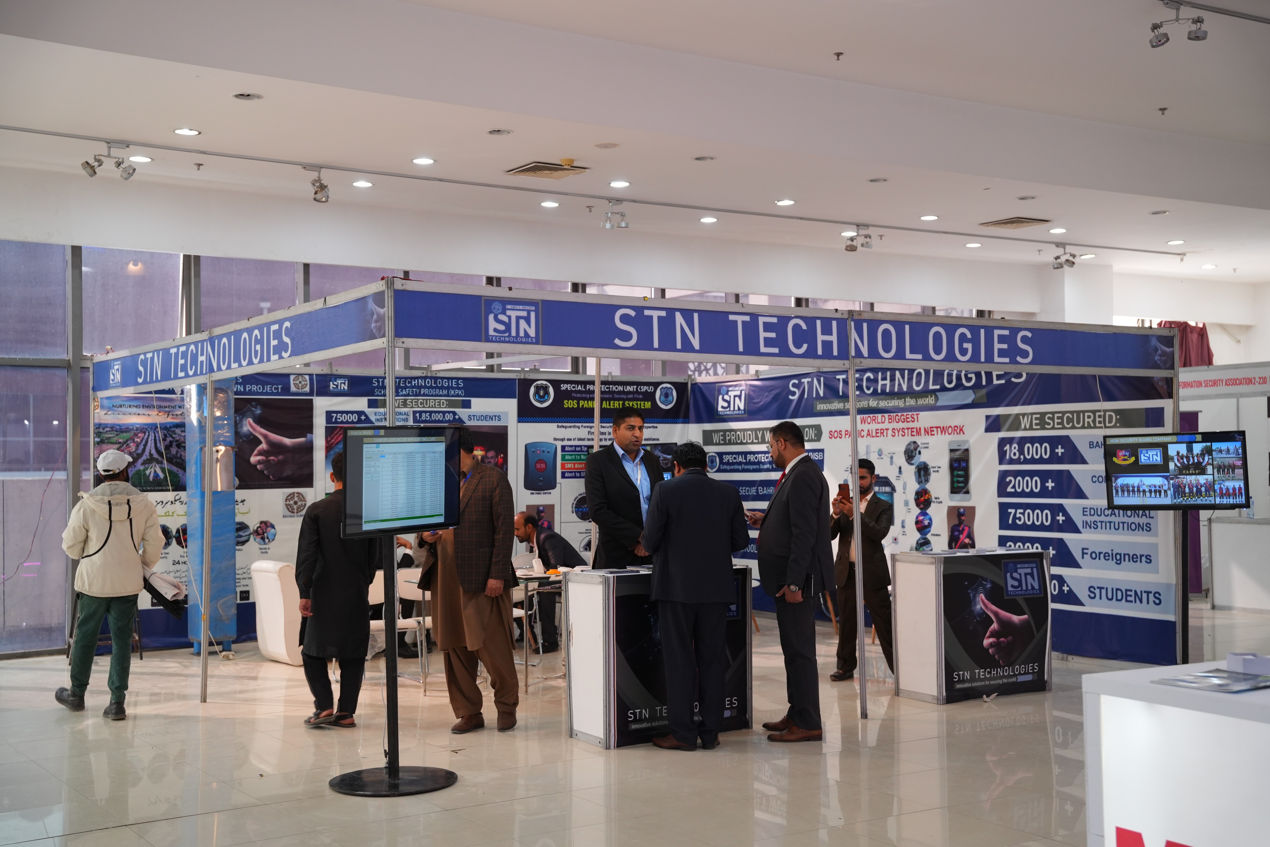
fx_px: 1482
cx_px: 635
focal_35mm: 42
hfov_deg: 46.4
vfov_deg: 31.9
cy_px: 424
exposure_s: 1/160
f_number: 3.5
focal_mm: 42
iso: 1000
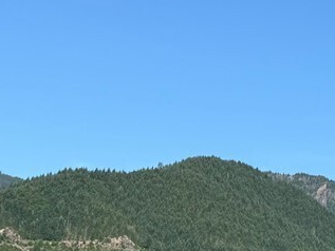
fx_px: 1171
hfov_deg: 13.2
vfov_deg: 12.2
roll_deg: -2.0
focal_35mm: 121
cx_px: 739
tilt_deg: +8.4
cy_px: 174
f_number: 1.78
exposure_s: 1/3953
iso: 80
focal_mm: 6.76
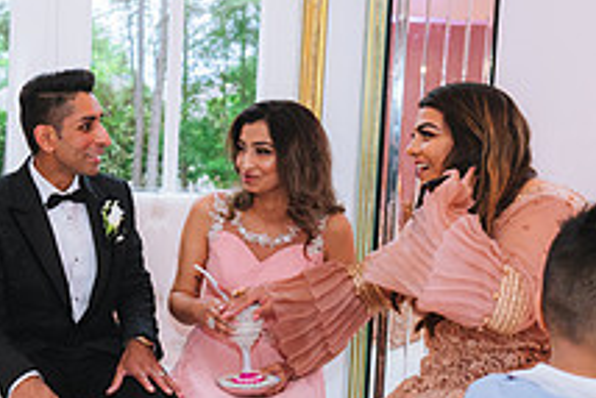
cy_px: 260
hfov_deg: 29.5
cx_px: 47
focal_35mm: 65
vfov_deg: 20.9
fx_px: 1077
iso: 800
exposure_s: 1/125
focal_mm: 24
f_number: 2.8
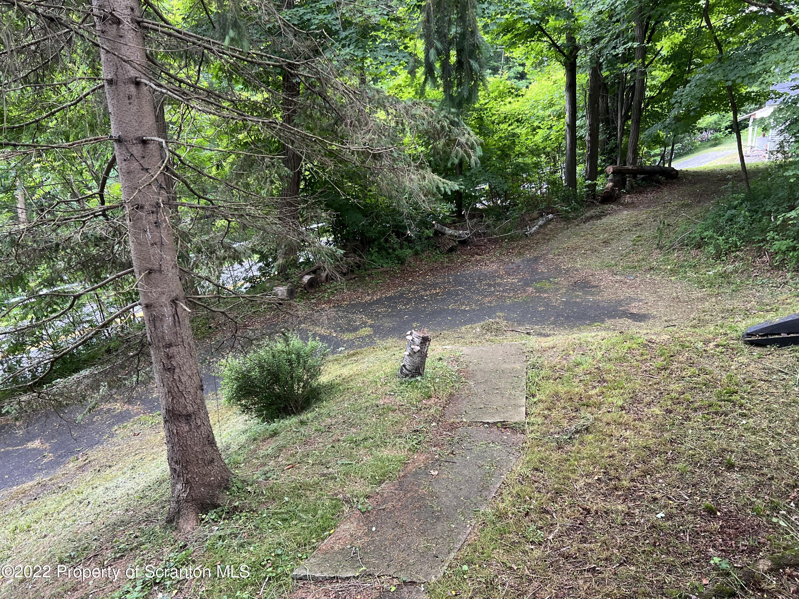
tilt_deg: -17.3
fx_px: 600
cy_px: 300
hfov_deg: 67.3
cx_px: 400
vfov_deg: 53.1
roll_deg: +1.1
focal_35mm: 26
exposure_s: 1/117
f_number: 1.5
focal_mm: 5.7
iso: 125
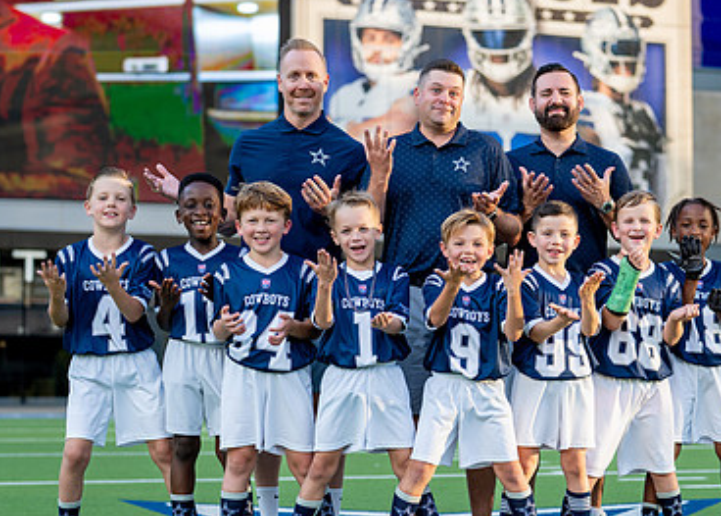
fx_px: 1946
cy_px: 289
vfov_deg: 15.1
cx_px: 513
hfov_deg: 20.9
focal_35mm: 95
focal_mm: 50
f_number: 2
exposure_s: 1/640
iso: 100
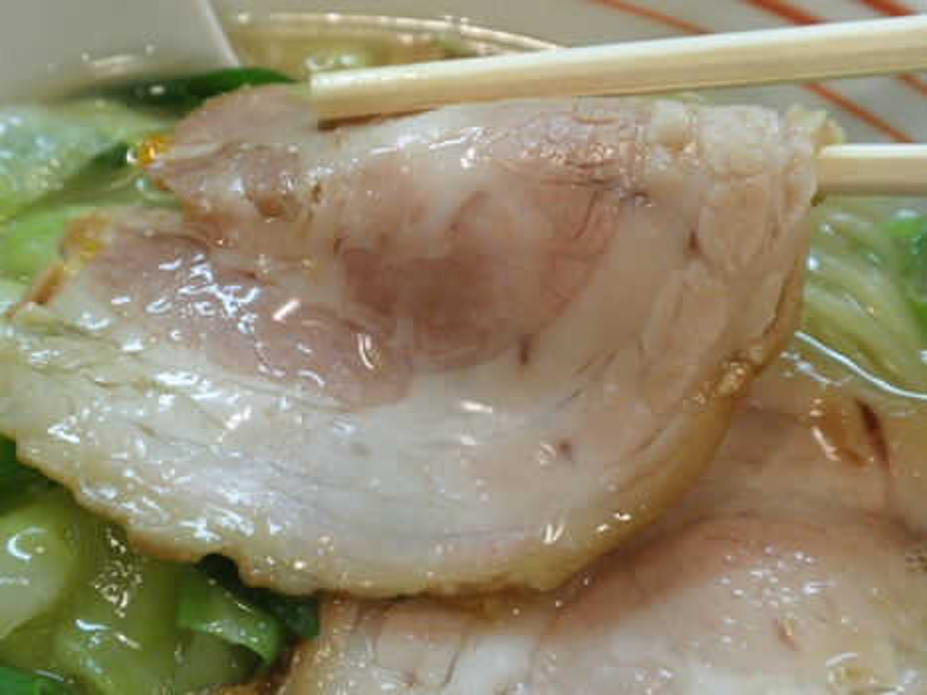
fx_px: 1392
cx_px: 464
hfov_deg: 36.8
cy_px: 348
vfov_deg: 28.0
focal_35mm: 52
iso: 100
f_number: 4.3
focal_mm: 9.1
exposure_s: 1/15
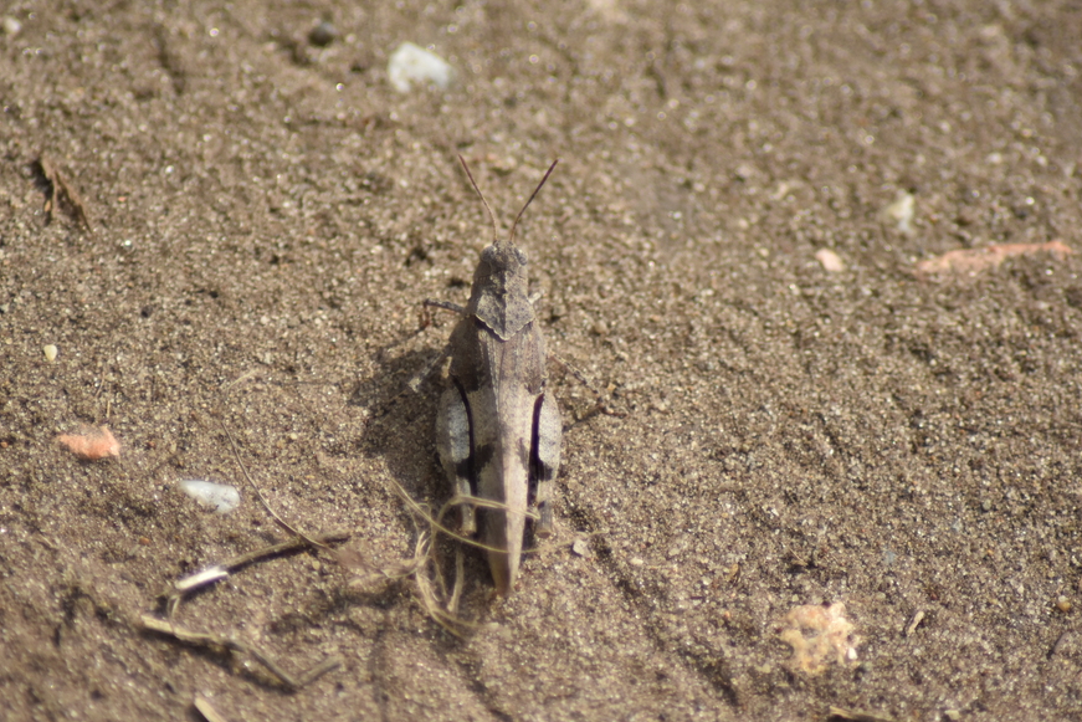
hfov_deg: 4.2
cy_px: 362
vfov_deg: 2.8
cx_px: 494
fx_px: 14909
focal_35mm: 496
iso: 800
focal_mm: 300
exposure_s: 1/4000
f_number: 5.6
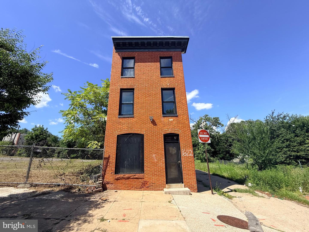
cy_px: 116
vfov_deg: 85.7
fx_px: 125
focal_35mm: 14
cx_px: 154
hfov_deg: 102.1
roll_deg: +1.7
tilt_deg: +19.5
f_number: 2.2
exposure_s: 1/1368
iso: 50
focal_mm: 2.22
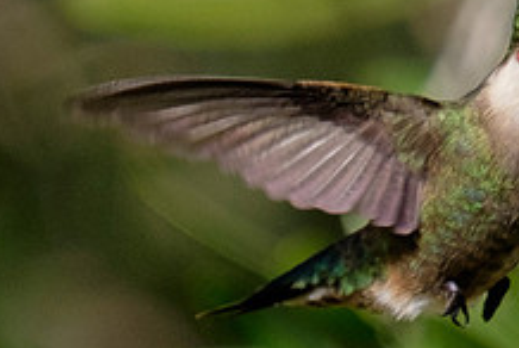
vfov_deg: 0.7
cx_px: 764
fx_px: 27746
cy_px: -6
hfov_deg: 1.1
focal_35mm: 1922
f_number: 4.8
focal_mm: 200
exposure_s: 1/2000
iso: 640
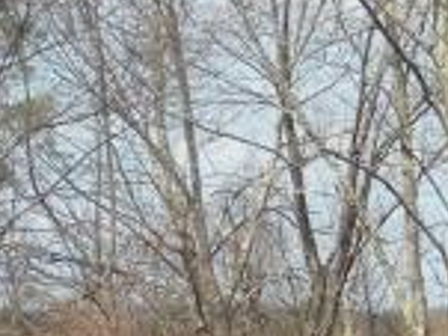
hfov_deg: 8.3
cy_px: 586
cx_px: 403
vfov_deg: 6.1
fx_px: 3065
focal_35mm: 237
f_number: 3.5
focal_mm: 6.3
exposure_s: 1/608
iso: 64
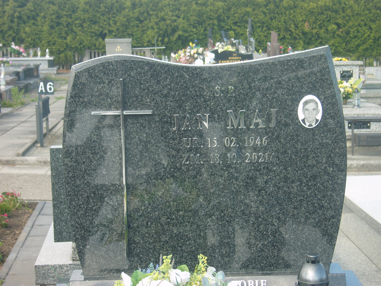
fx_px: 914
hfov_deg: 23.6
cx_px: 190
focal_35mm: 83
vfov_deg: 17.8
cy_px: 143
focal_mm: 17.7
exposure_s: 1/125
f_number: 4.6
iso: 100
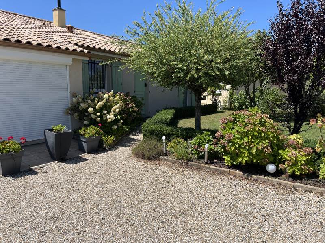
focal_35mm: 26
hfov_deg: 67.3
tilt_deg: -7.3
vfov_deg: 53.1
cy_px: 122
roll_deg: +1.5
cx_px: 162
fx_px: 244
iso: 50
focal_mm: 5.1
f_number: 1.6
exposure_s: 1/3049
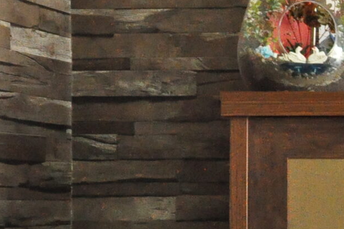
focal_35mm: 149
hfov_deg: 12.4
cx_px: 656
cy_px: 205
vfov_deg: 9.1
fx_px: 1422
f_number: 5.6
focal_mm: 24
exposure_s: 1/200
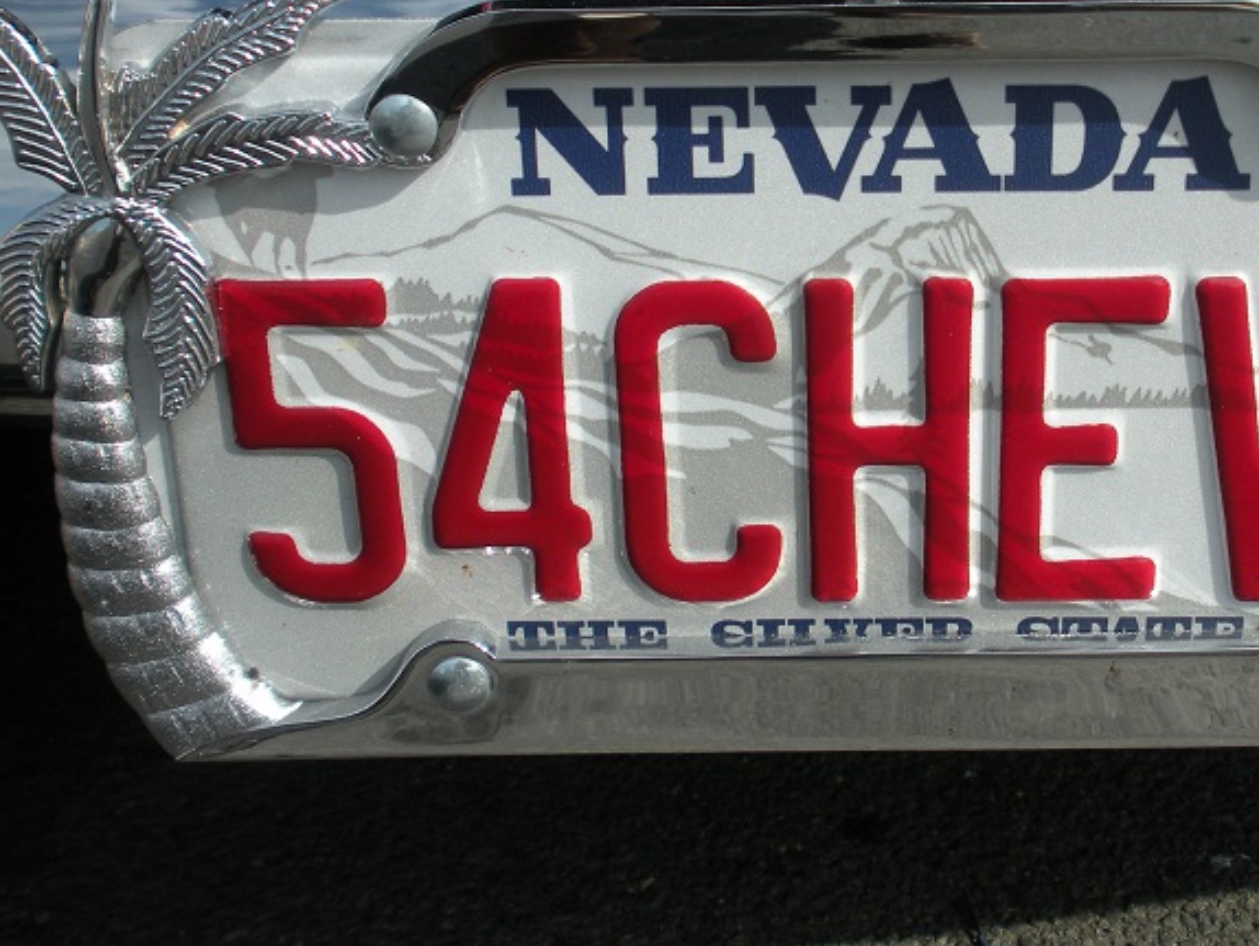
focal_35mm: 50
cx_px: 862
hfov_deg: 37.7
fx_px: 1819
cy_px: 295
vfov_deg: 28.9
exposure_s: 1/644
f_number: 3.5
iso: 64
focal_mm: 6.3
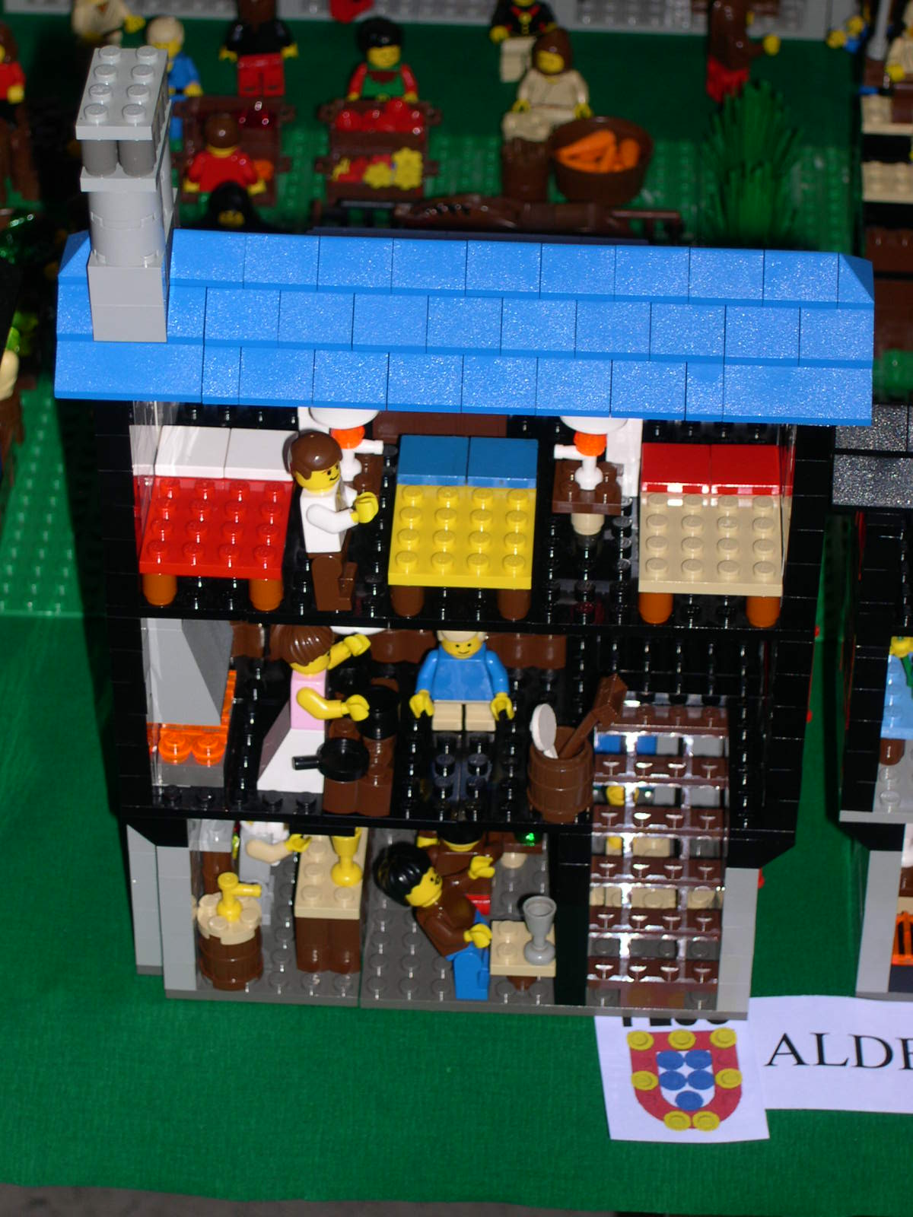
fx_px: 3587
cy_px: 608
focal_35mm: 102
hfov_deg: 14.5
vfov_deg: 19.3
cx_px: 456
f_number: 4.8
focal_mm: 21.6
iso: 100
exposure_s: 1/60
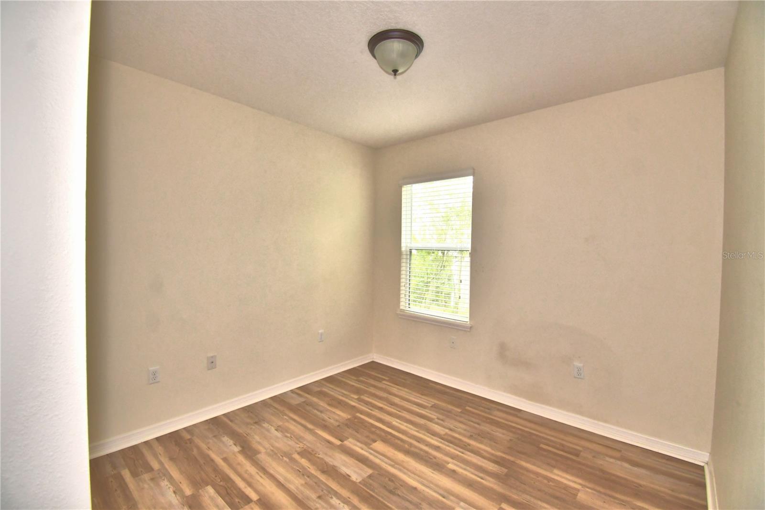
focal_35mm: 15
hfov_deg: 100.4
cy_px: 255
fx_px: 319
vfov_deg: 77.3
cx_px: 382
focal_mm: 10
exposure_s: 1/30
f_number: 4.5
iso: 560
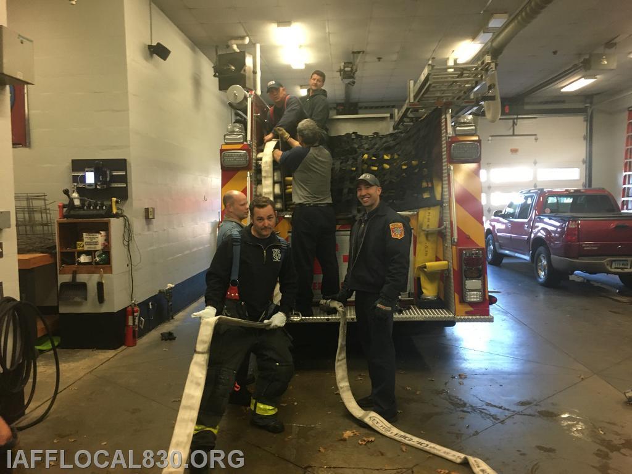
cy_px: 237
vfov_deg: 48.2
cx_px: 316
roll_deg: +0.1
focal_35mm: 29
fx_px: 529
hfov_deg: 61.7
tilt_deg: -3.6
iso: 200
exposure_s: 1/24
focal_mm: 4.15
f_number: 2.2
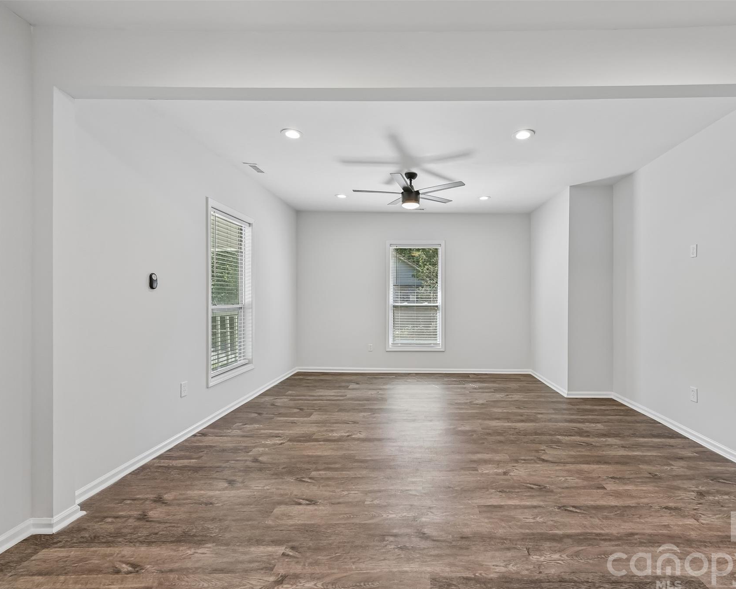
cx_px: 422
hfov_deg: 92.5
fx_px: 348
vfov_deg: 80.4
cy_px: 298
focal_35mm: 16
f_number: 8
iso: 220
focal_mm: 14
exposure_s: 1/15
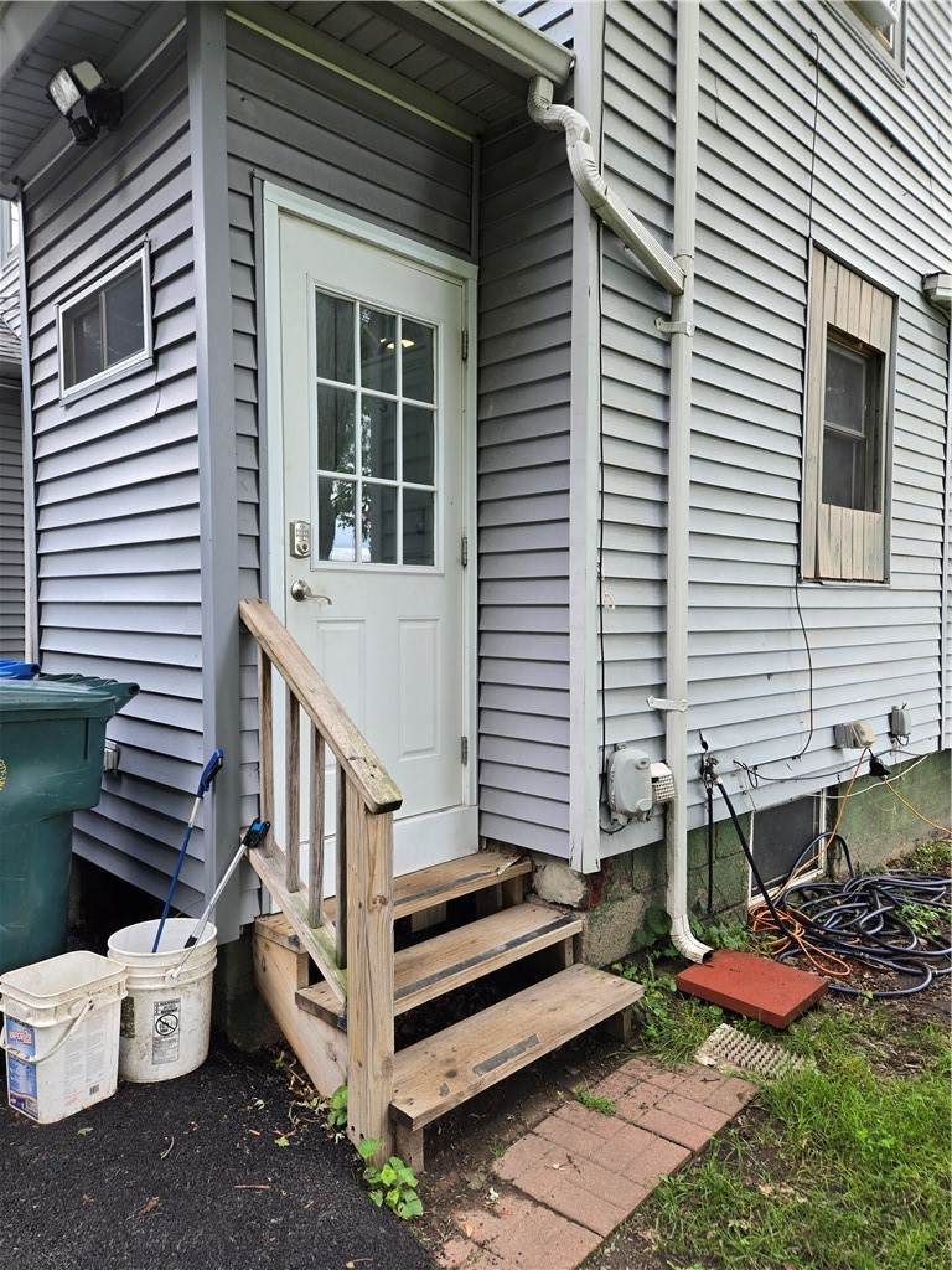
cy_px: 635
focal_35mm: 23
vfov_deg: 73.9
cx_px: 476
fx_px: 843
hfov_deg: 58.9
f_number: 1.8
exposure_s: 1/180
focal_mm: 5.4
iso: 40
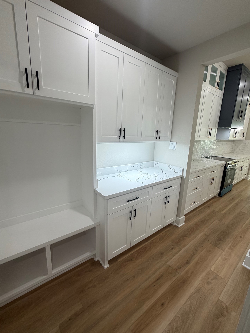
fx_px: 144
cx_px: 130
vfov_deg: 98.2
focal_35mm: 15
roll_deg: -2.2
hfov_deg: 81.7
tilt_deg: -12.2
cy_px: 163
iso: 160
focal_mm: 2.22
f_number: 2.2
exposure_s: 1/120
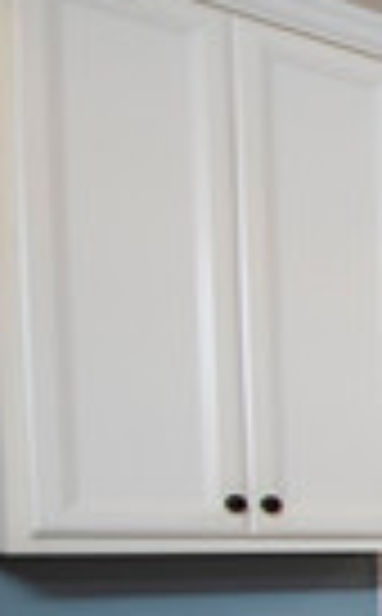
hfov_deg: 10.5
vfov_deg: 31.0
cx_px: 1237
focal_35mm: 62
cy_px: 592
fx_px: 1038
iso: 200
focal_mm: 14
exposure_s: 1/200
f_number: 2.8
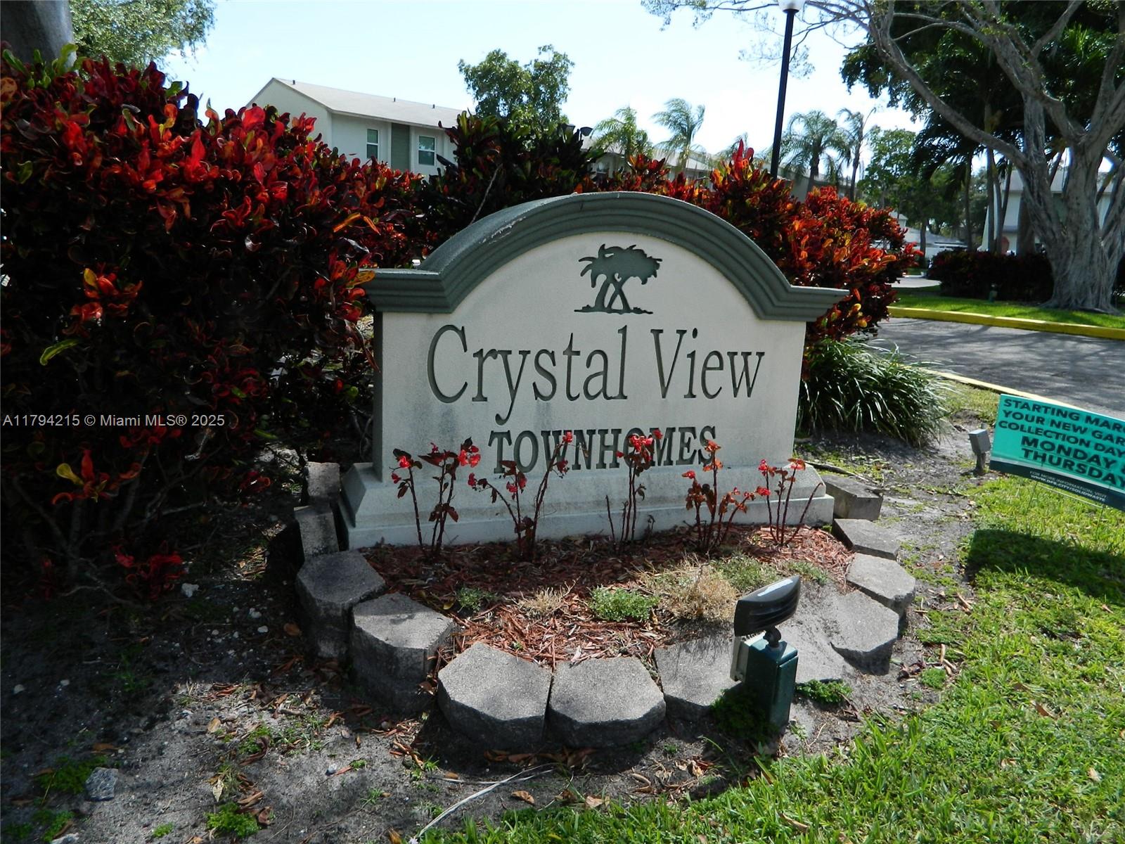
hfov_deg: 69.4
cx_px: 562
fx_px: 812
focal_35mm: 25
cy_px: 422
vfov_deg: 54.9
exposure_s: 1/640
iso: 80
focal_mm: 4.5
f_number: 3.1
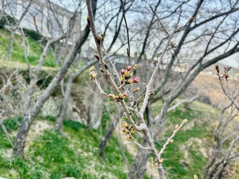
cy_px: 90
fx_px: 179
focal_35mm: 26
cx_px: 120
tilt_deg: -4.3
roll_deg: -4.6
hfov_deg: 67.3
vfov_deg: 53.1
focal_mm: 5.96
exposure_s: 1/448
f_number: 1.6
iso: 50
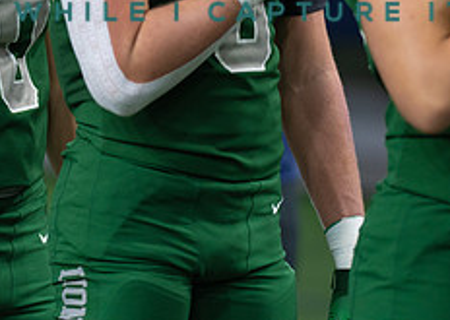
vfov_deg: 4.0
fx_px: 4518
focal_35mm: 354
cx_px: -60
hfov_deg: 5.7
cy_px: -72
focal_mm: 135
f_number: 1.8
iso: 500
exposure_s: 1/400
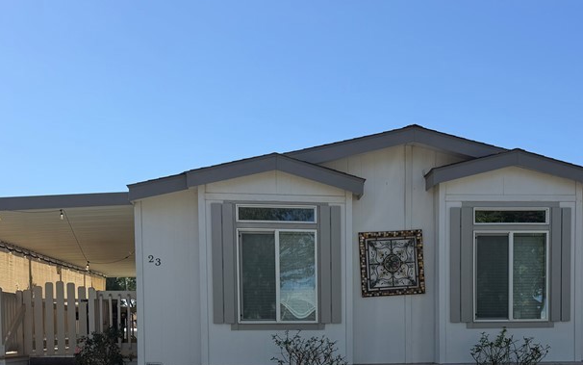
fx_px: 683
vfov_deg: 28.3
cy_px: 354
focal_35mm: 43
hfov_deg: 45.9
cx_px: 352
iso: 80
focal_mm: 6.76
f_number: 1.78
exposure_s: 1/3584
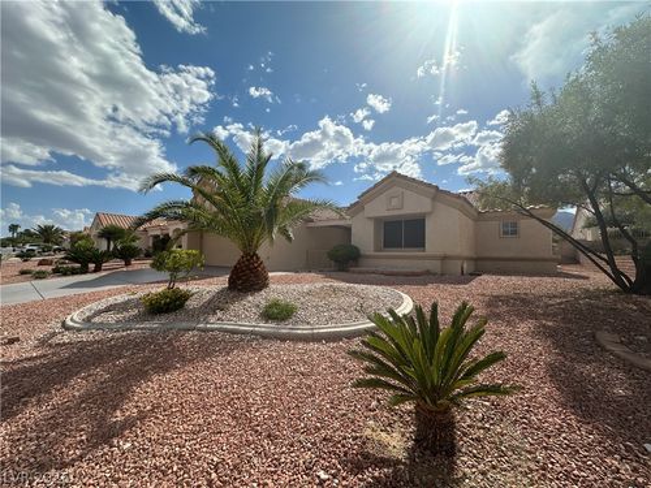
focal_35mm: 14
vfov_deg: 85.7
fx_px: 263
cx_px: 326
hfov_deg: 102.1
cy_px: 244
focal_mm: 2.22
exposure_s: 1/3861
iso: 50
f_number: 2.2
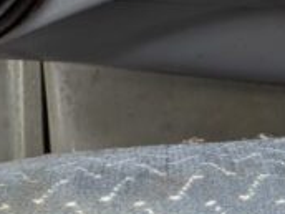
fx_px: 881
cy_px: -187
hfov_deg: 18.3
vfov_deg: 12.5
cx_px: 88
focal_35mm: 107
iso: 40
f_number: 1.85
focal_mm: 6.81
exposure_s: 1/65.1
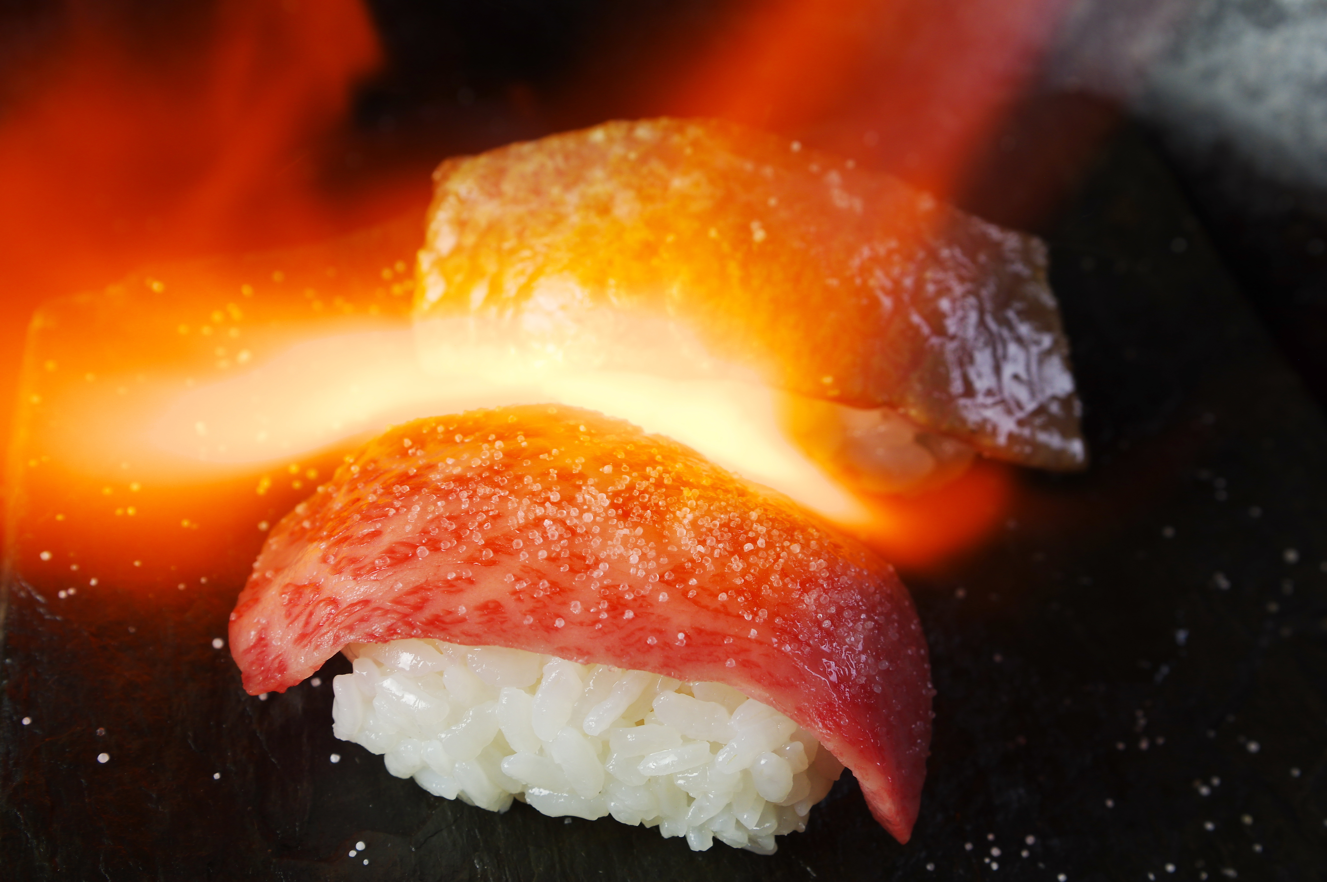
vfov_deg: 20.3
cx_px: 664
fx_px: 2467
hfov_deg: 30.1
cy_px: 441
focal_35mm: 67
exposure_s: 1/10
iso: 100
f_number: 10
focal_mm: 45
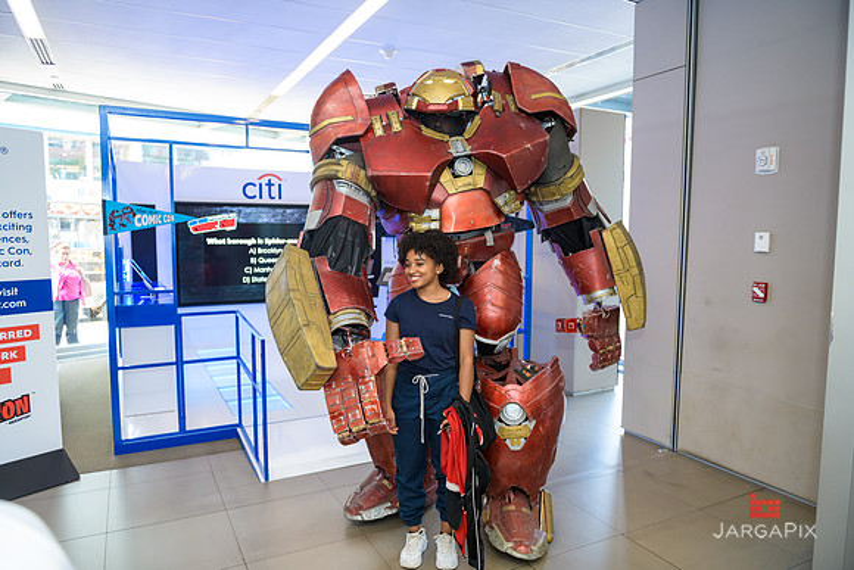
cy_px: 285
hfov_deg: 73.7
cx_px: 427
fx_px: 569
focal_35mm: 24
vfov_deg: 53.2
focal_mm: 24
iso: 800
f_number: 3.2
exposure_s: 1/125
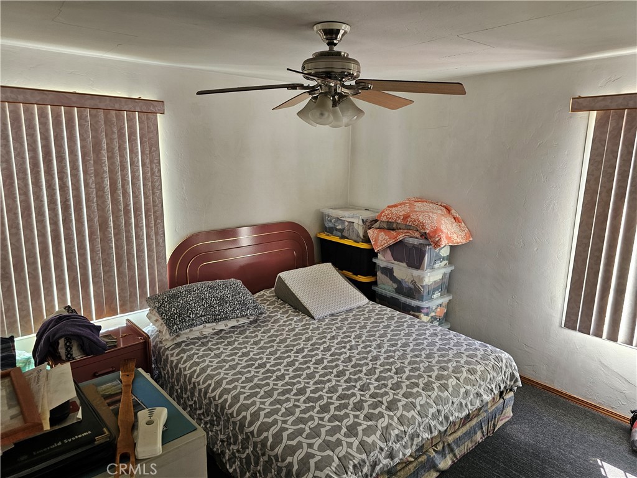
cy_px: 239
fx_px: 423
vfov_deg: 58.9
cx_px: 318
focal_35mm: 23
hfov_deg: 73.9
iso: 160
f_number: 1.7
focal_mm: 6.3
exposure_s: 1/74.1
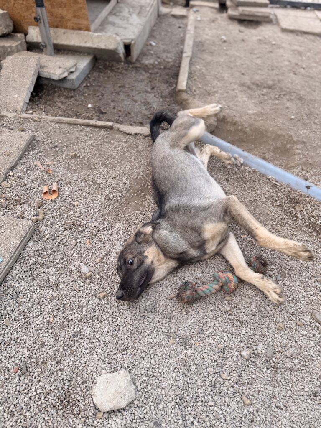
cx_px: 160
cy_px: 214
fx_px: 297
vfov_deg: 71.6
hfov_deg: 56.8
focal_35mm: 24
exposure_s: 1/121
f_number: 1.78
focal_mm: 6.76
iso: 64
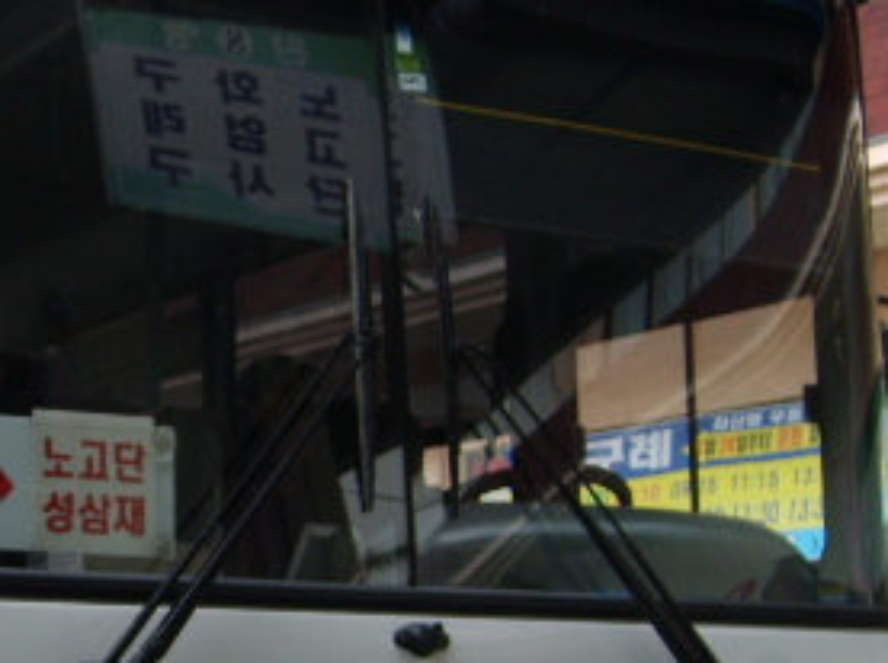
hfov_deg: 23.5
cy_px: 538
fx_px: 2075
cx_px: 74
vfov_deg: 18.0
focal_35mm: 81
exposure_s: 1/500
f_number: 2.8
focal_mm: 5.8
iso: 50
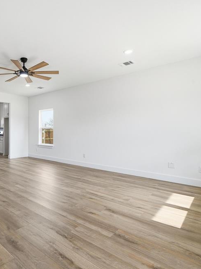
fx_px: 163
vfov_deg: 79.0
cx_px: 50
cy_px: 132
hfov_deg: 60.0
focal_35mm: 21
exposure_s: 1/160
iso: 100
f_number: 9
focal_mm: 14
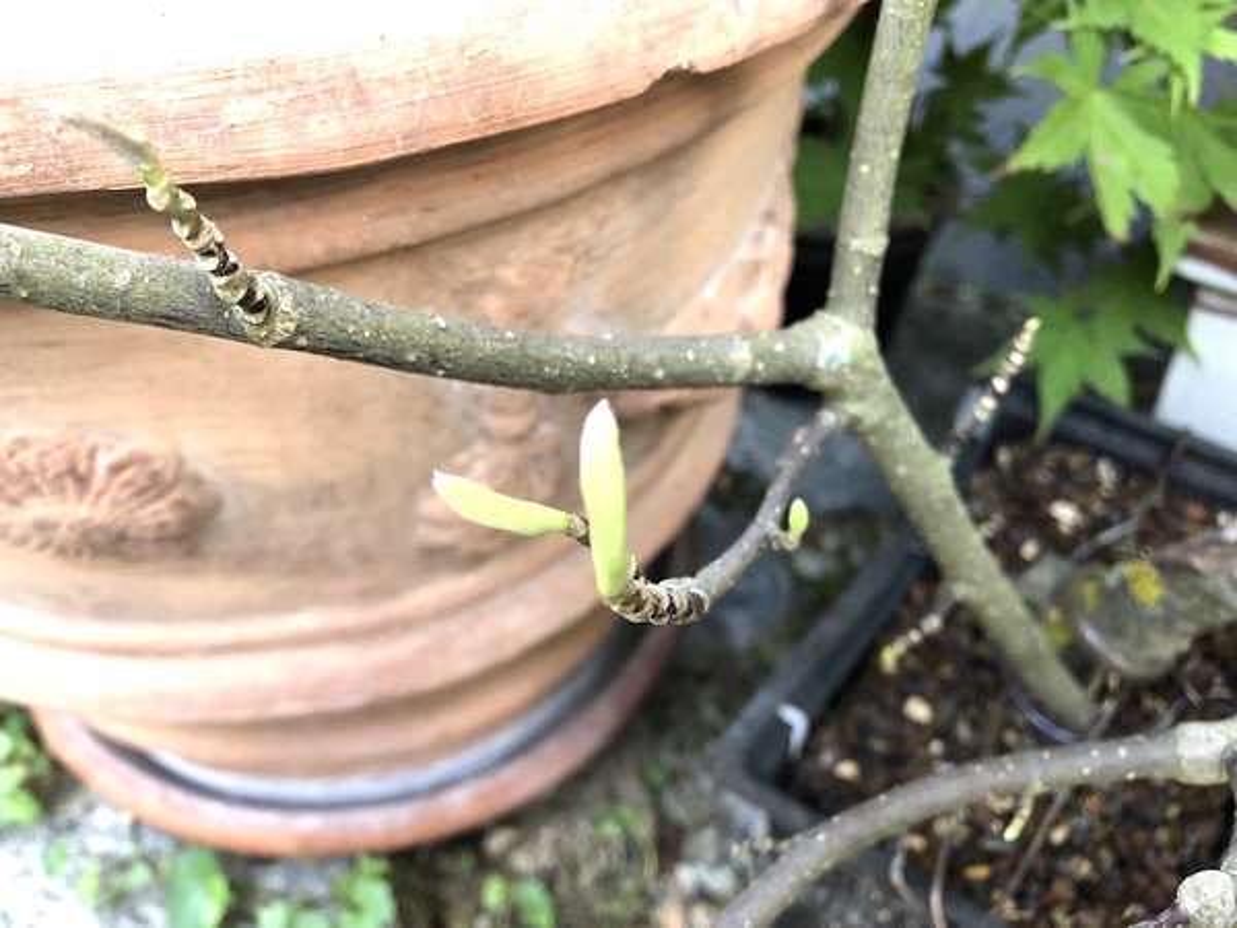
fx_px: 1001
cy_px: 464
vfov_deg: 49.7
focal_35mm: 28
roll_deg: -0.2
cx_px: 618
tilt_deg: -40.4
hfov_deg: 63.4
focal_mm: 3.99
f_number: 1.8
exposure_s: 1/30
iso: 32
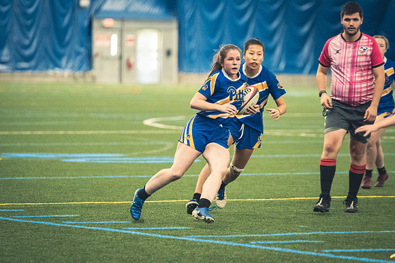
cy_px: 132
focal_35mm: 292
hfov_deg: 7.1
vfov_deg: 4.7
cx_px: 198
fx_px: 3202
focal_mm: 195
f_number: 2.8
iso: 12800
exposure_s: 1/500
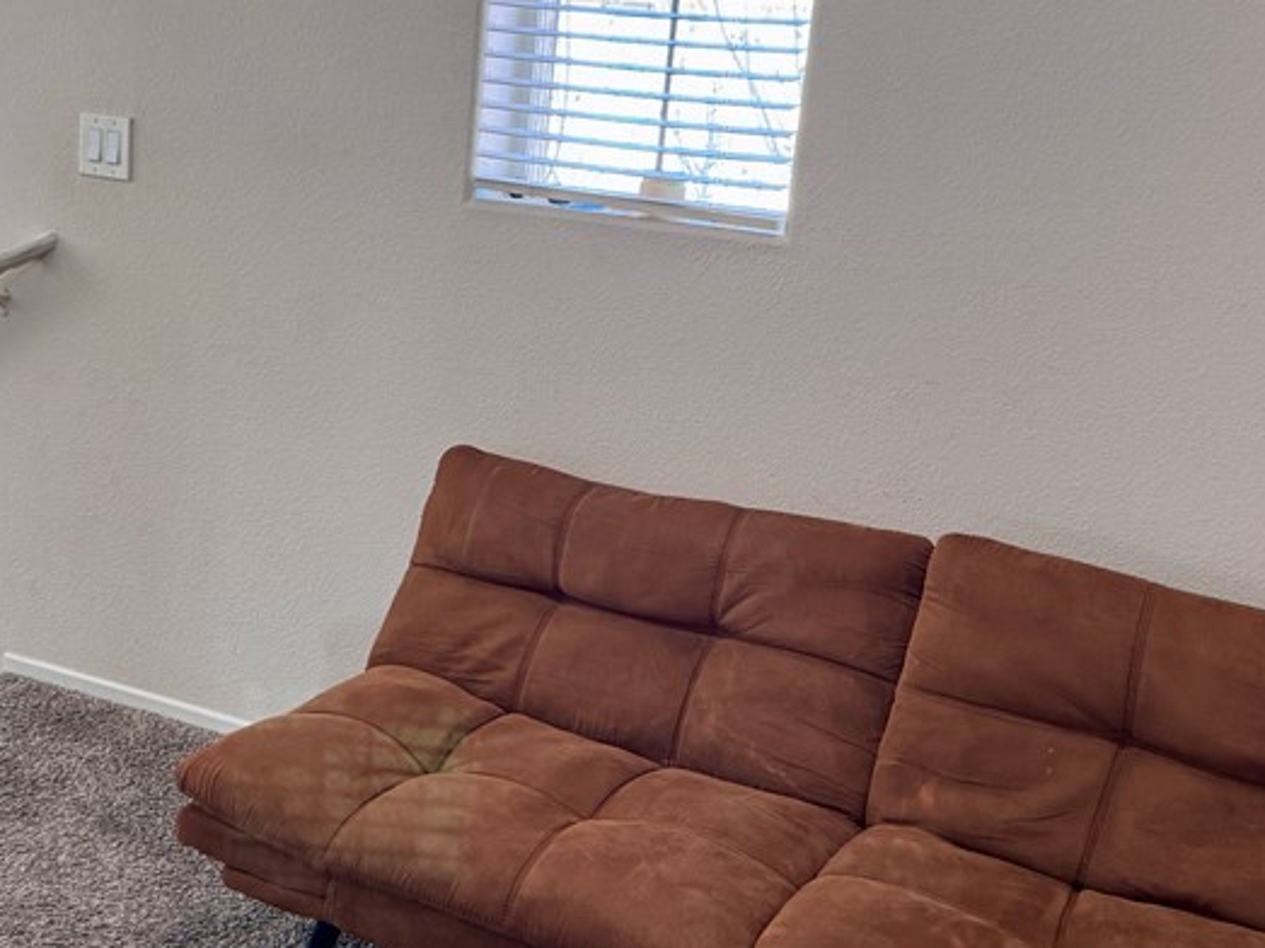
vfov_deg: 30.9
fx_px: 1717
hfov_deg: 40.3
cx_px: 515
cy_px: 438
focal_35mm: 47
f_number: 1.78
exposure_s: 1/120
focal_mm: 6.76
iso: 200
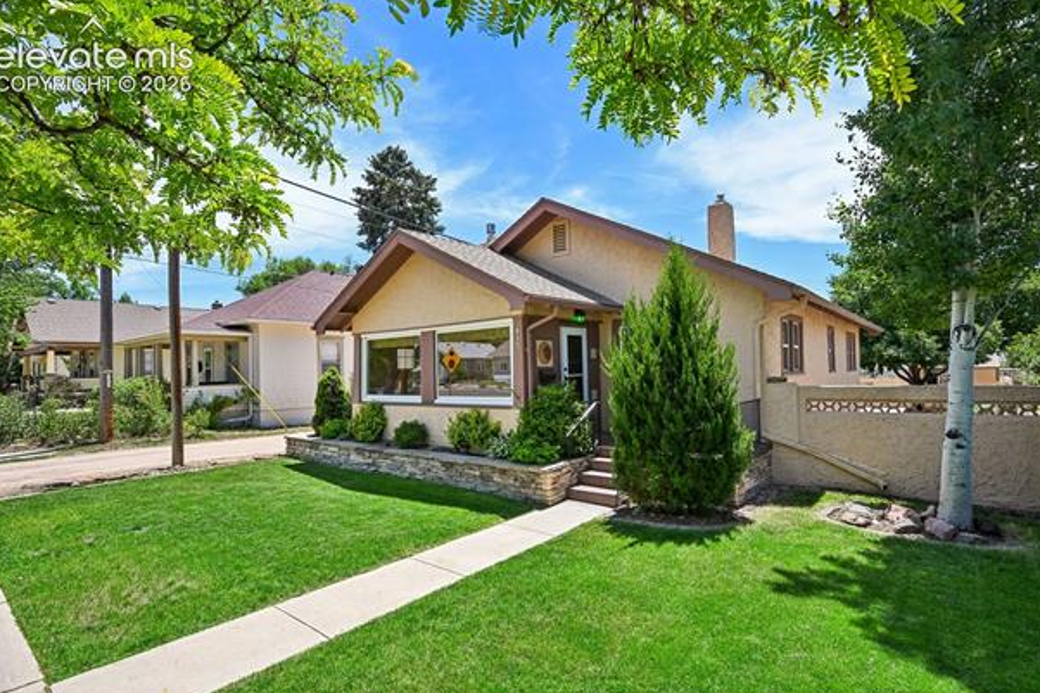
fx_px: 506
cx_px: 536
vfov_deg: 68.7
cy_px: 365
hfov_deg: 91.5
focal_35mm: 18
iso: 64
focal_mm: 16.5
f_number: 10
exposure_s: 1/80
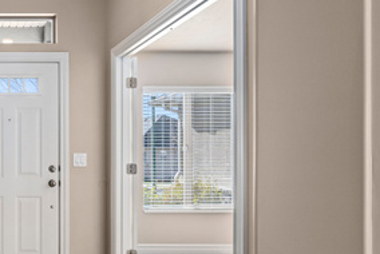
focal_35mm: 36
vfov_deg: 36.9
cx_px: -28
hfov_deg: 42.8
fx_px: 380
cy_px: 148
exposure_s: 1/5
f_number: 9
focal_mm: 16
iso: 320
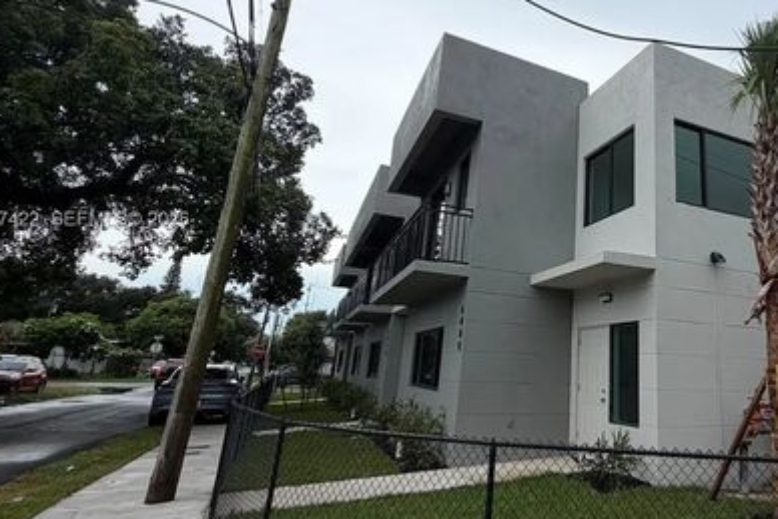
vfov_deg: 53.0
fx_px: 519
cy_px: 220
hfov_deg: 69.0
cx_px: 581
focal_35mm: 24
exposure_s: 1/770
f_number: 2.2
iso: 20
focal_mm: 2.22
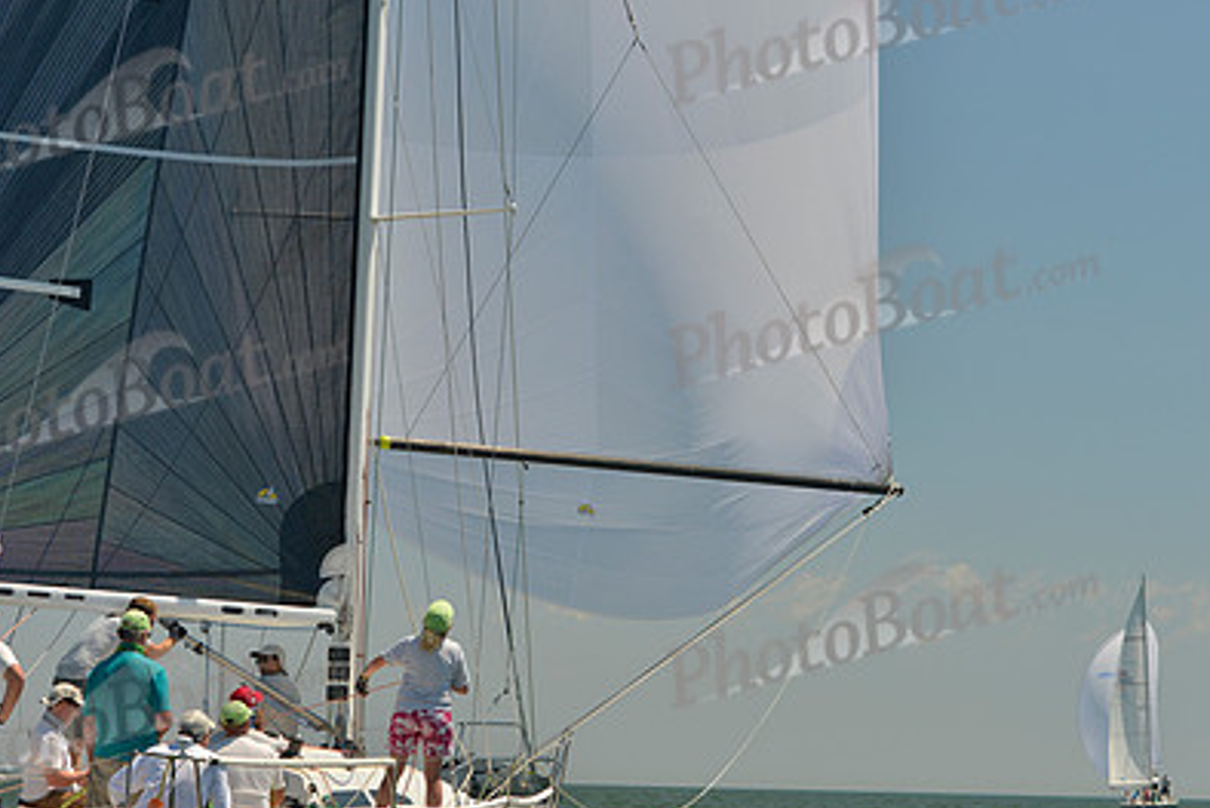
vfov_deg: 13.3
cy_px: 512
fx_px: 3463
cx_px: 510
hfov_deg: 19.8
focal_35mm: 103
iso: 200
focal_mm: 70
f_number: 6.3
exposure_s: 1/640
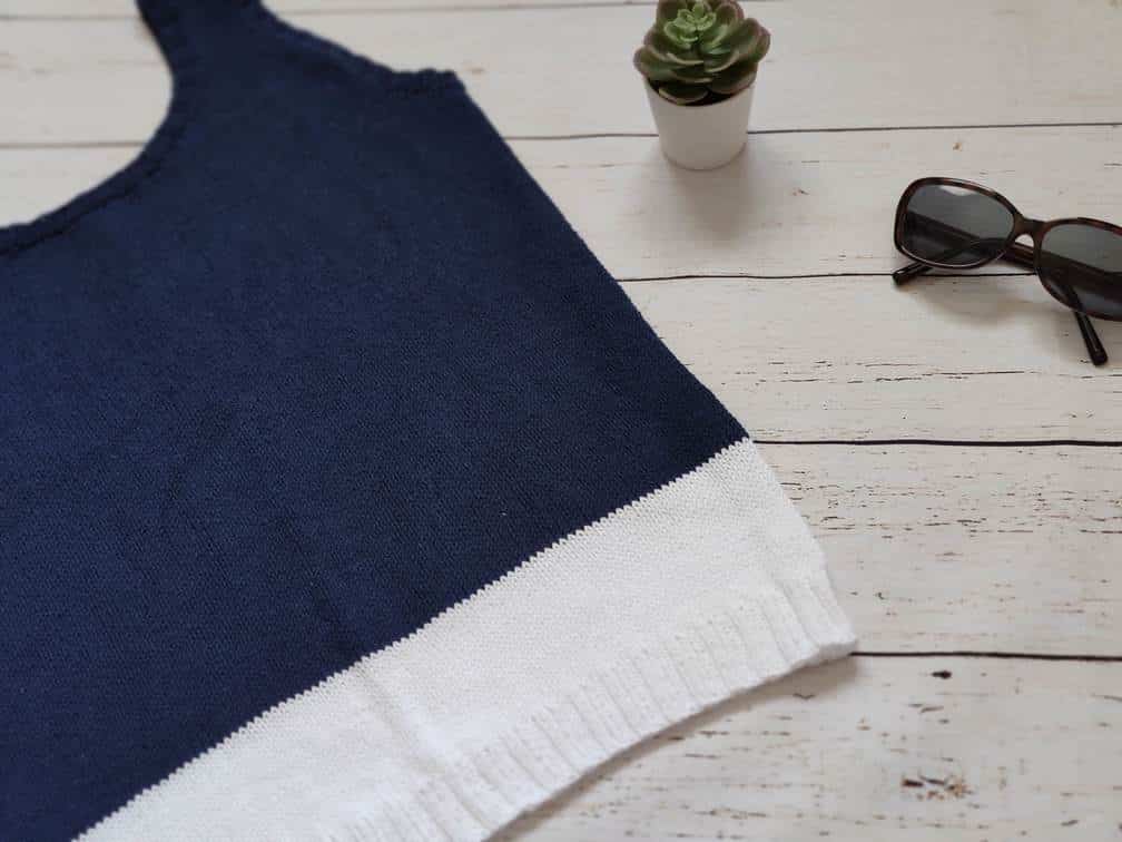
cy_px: 421
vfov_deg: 35.1
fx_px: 1329
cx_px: 561
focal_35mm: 41
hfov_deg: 45.8
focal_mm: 8.16
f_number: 2
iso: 339
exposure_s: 1/50
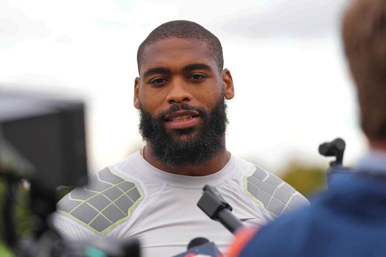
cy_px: 128
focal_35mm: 123
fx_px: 1318
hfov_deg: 16.7
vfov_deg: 11.1
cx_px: 193
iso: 200
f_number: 2.8
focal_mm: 123
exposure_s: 1/800
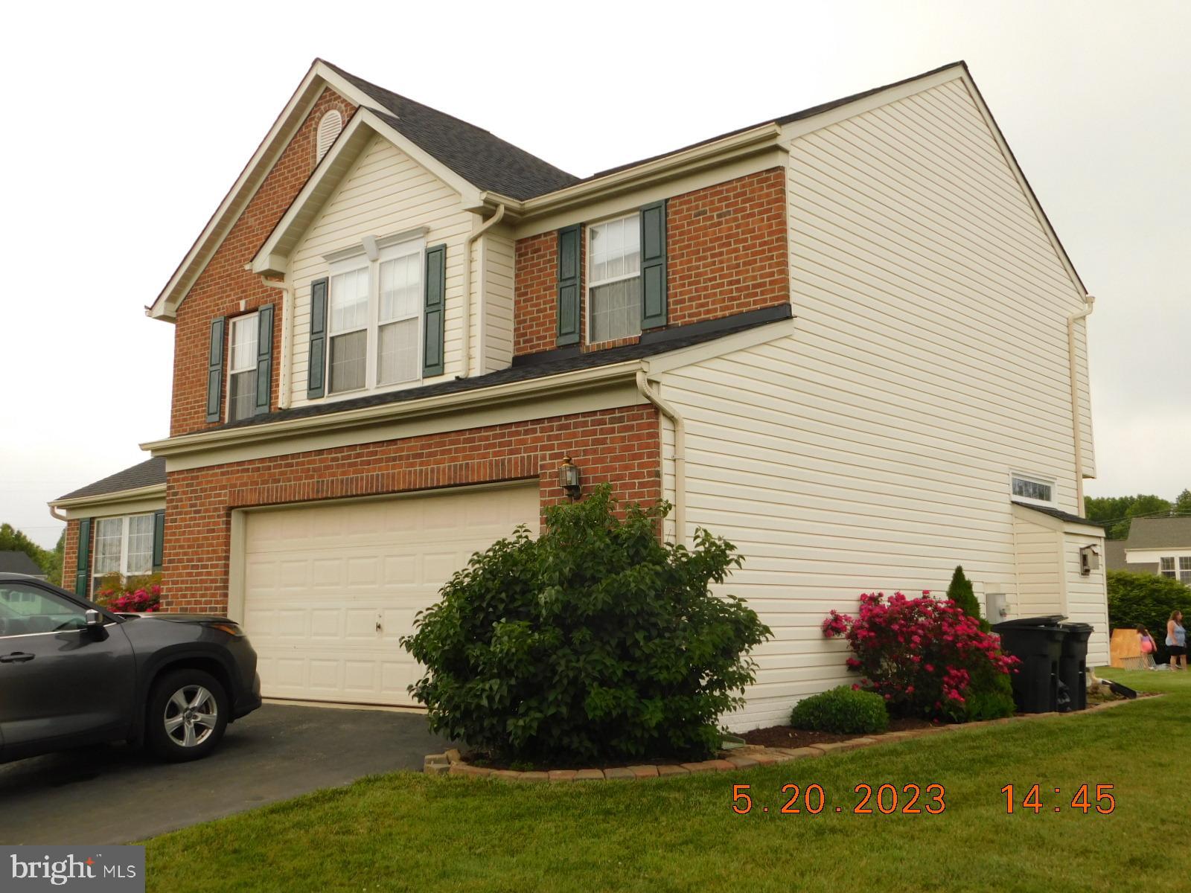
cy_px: 446
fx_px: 1239
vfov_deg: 39.7
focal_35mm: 36
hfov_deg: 51.4
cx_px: 596
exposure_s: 1/800
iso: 125
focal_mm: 6.3
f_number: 3.5
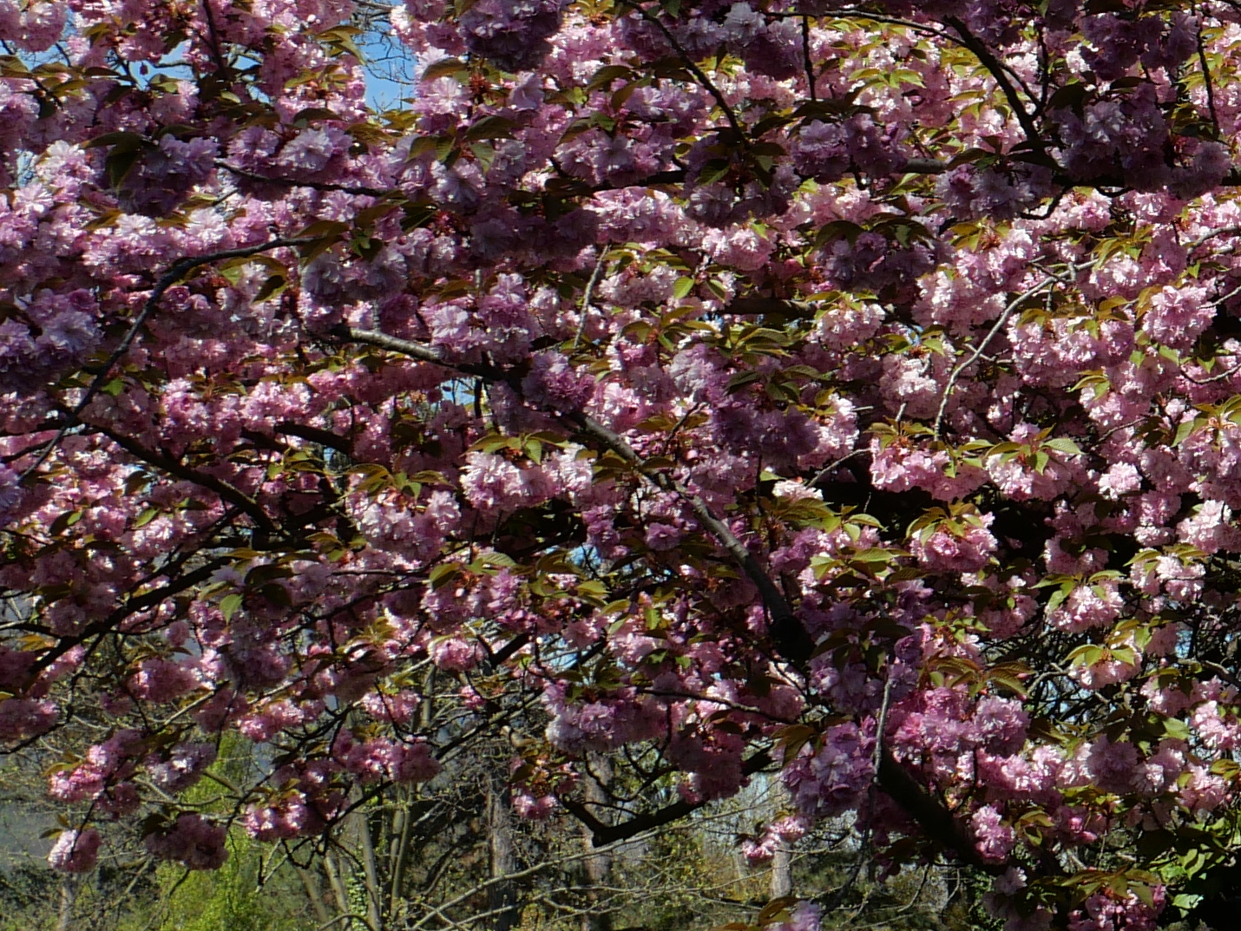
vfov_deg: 16.7
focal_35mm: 87
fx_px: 3120
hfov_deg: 19.9
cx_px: 1772
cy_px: 21
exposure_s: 1/640
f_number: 6.3
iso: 200
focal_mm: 12
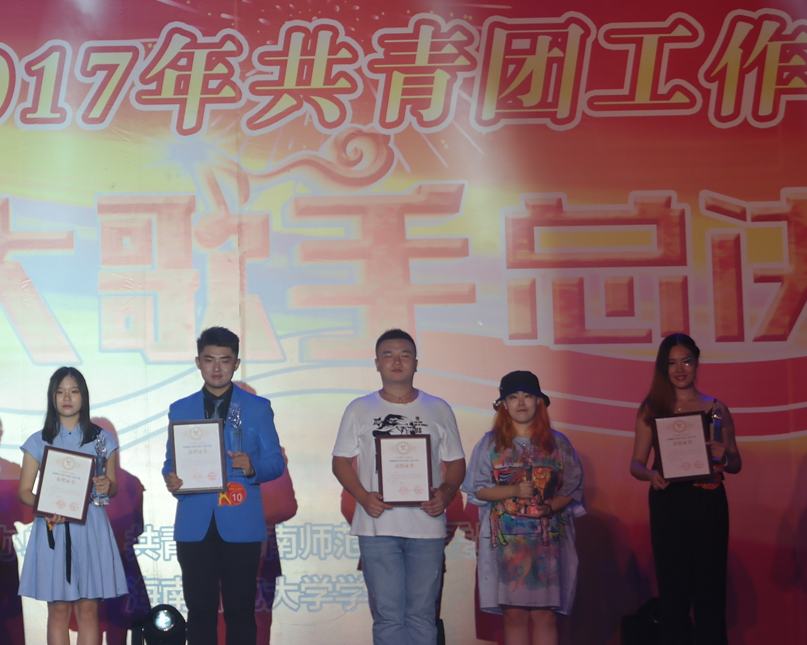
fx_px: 3821
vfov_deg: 9.6
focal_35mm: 160
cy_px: 38
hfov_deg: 11.9
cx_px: -78
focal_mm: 45
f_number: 5
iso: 200
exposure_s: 1/100
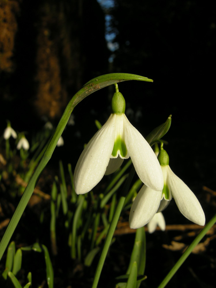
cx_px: 108
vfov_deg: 52.6
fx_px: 291
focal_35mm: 35
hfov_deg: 40.7
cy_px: 144
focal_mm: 7.5
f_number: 5.4
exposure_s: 1/210
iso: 64
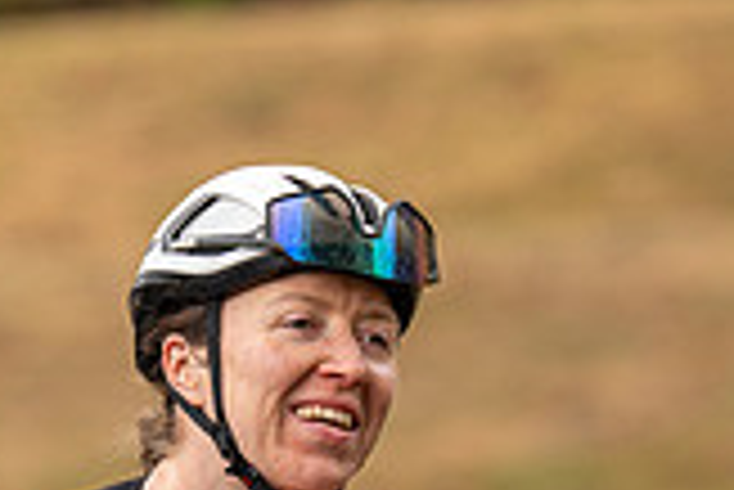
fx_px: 11203
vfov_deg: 2.5
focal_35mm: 549
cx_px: 374
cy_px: 533
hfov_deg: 3.8
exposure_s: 1/1000
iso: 250
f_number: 3.5
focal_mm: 154
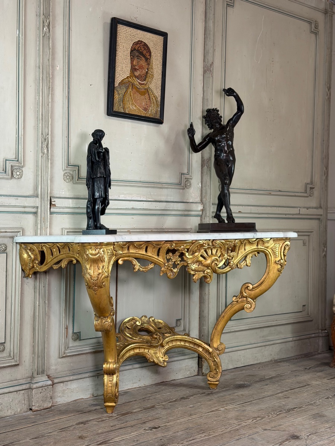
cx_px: 168
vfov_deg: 39.7
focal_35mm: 48
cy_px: 223
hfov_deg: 30.3
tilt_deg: -0.4
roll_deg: -0.5
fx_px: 619
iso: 125
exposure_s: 1/50
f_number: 1.78
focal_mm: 6.76
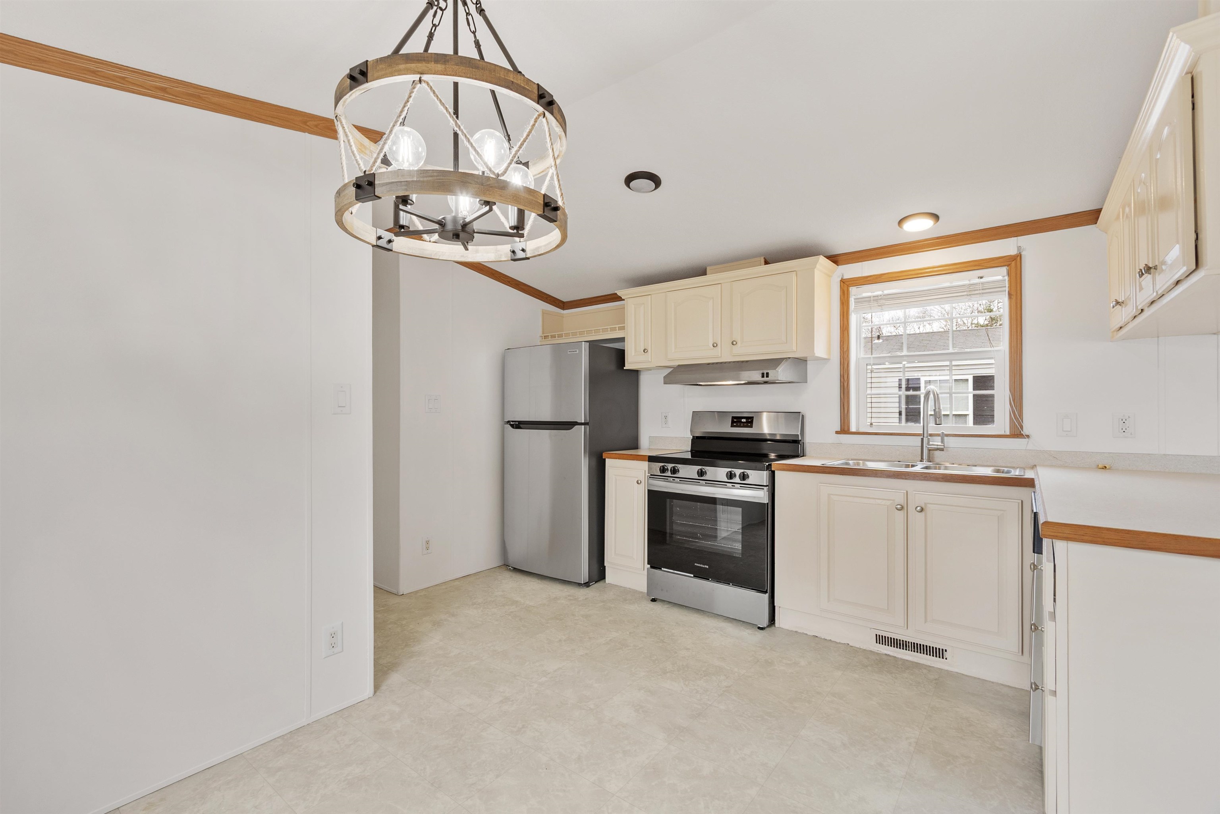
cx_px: 610
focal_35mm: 15
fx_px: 508
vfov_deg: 77.3
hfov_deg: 100.4
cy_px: 407
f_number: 8
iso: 320
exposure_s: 1/2.5
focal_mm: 10
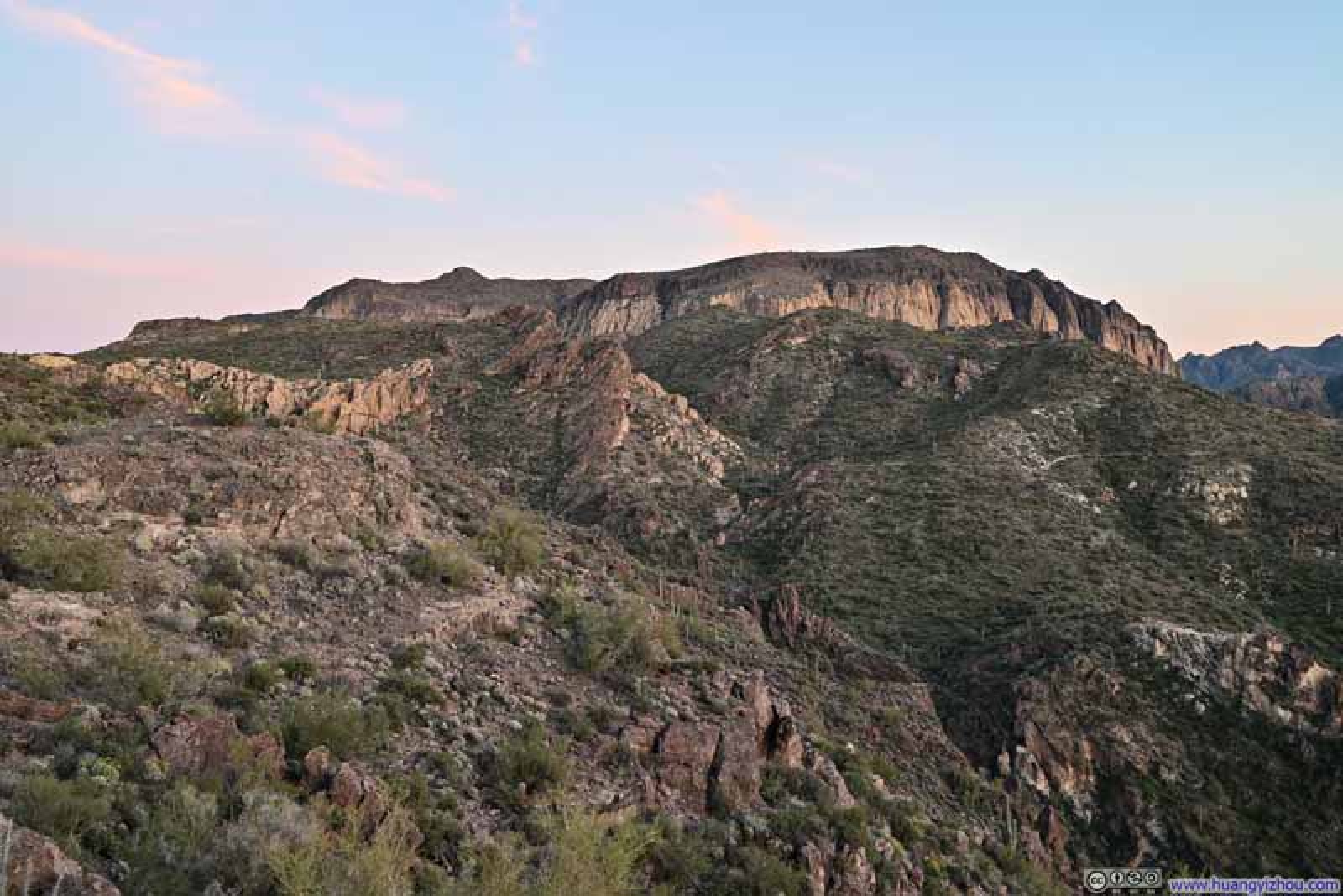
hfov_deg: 57.2
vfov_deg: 40.0
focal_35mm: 33
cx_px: 672
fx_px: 1231
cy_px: 448
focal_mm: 33
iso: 220
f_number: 4
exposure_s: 1/40
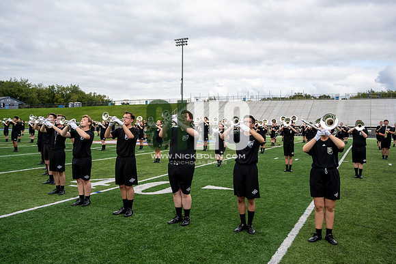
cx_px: 198
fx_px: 358
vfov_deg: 40.6
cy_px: 132
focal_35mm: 32
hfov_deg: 58.0
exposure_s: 1/800
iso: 200
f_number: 4
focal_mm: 32.5
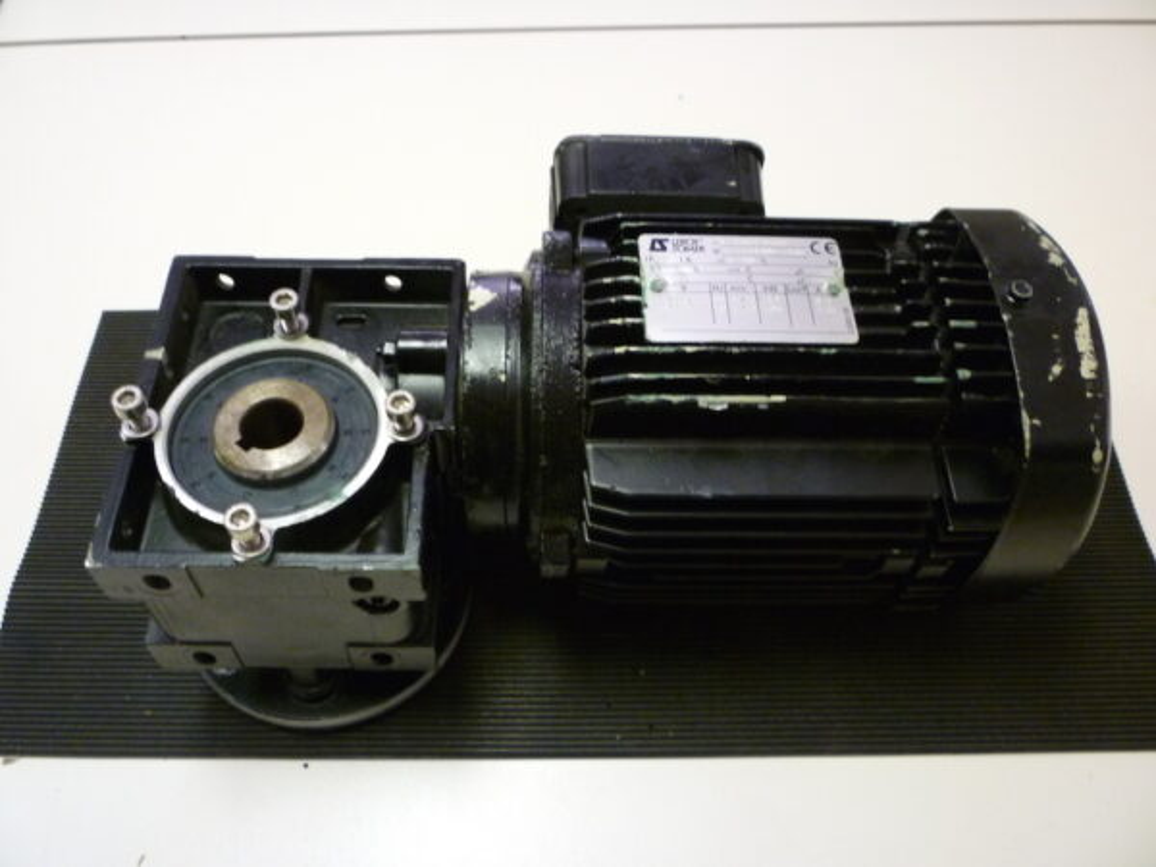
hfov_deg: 61.7
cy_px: 434
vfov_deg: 48.2
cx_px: 578
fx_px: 968
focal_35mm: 29
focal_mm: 5.2
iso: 400
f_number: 3.3
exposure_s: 1/15
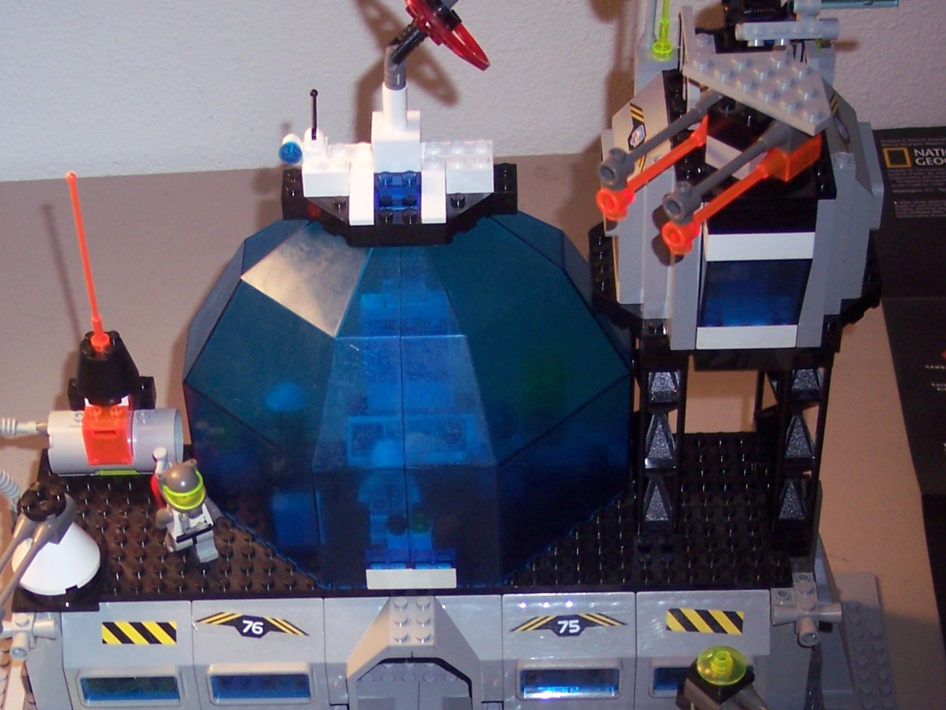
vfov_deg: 17.5
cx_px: 341
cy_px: 737
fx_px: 2241
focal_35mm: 82
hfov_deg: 23.8
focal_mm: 8
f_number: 2.8
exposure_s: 1/60
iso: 100
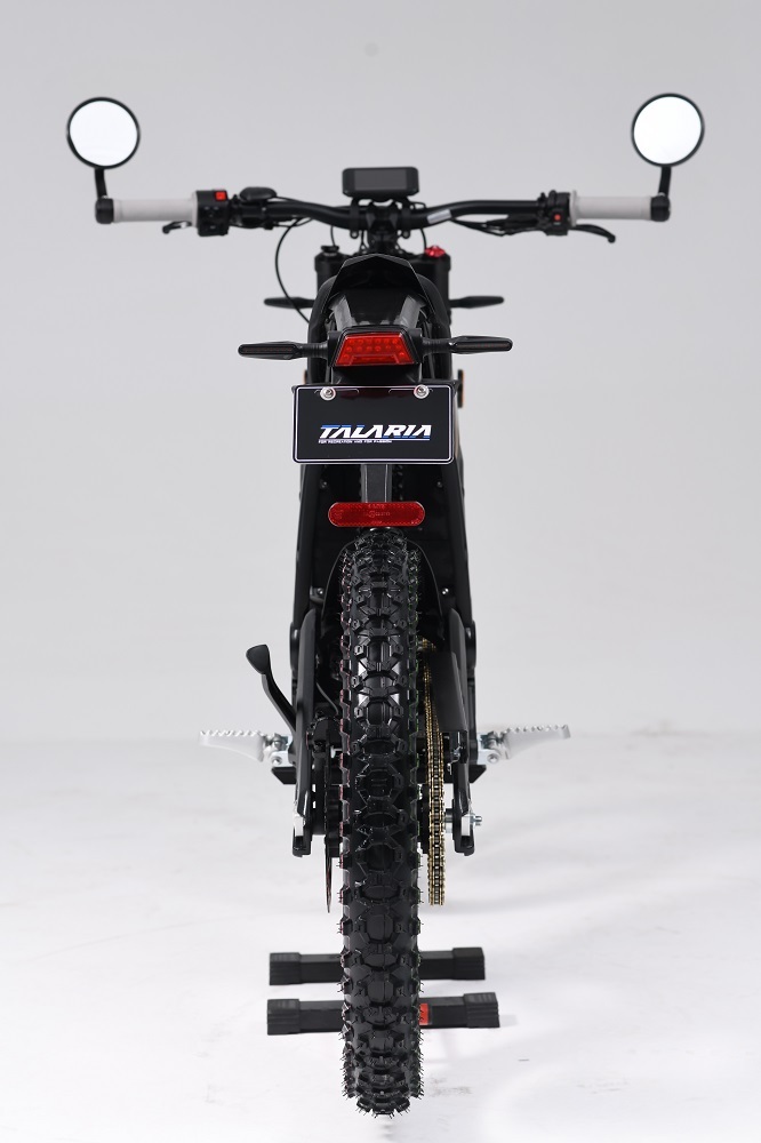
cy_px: 572
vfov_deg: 23.9
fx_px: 2697
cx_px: 380
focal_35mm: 85
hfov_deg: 16.1
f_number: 6.3
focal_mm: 85
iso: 200
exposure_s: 1/60
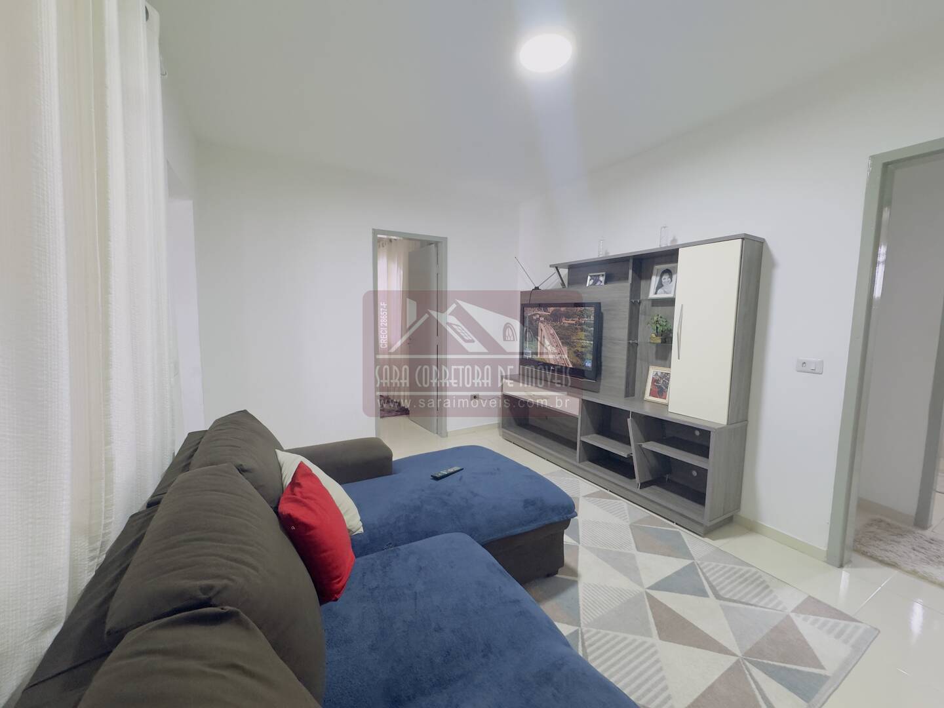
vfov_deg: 85.7
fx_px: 382
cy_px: 354
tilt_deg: -4.7
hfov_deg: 102.1
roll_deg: +0.0
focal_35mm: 14
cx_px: 472
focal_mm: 2.22
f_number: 2.2
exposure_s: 1/60
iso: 320
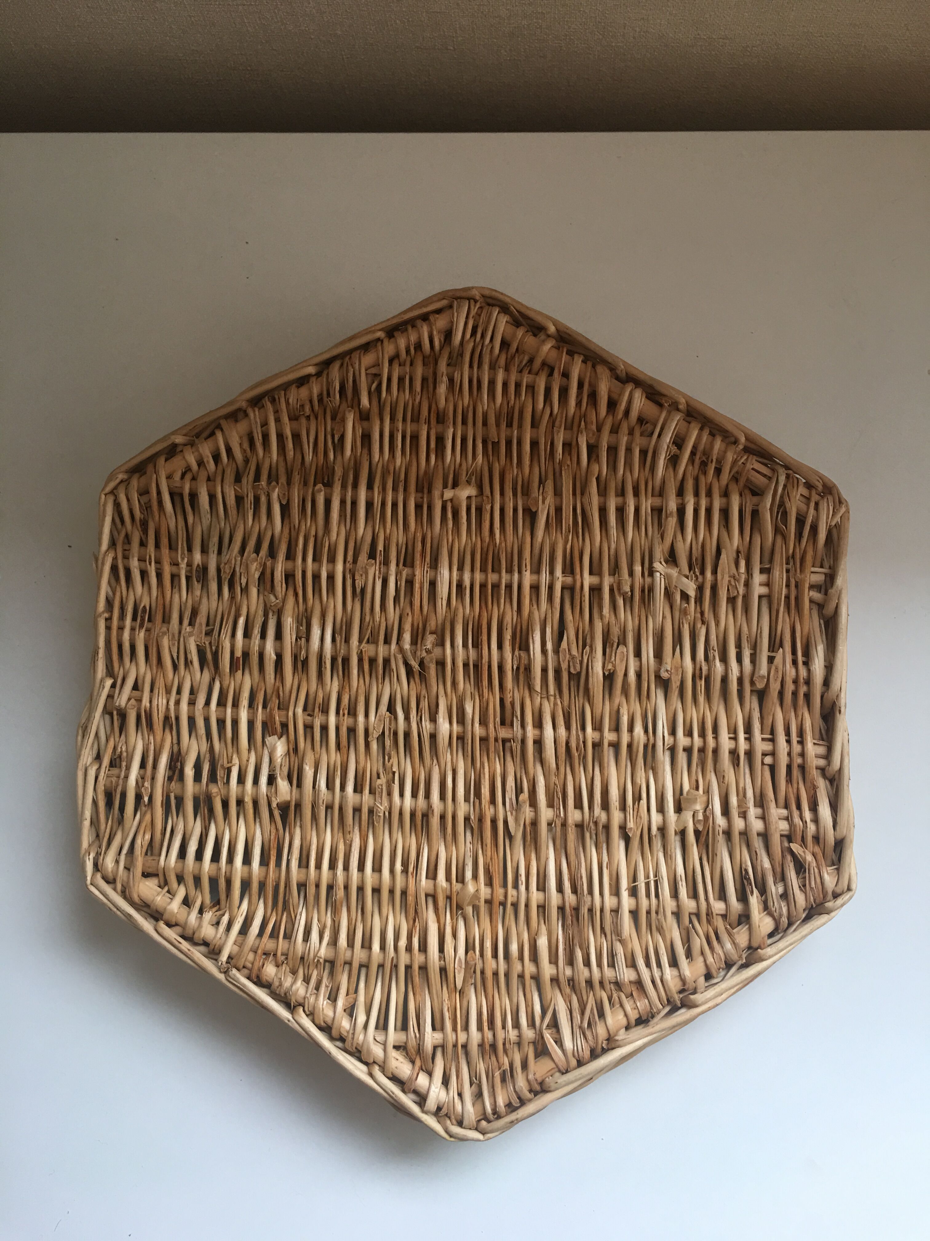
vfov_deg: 61.7
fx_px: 1039
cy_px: 620
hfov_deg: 48.2
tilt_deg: -80.0
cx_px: 465
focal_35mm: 29
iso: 25
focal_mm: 4.15
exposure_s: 1/33
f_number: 2.2
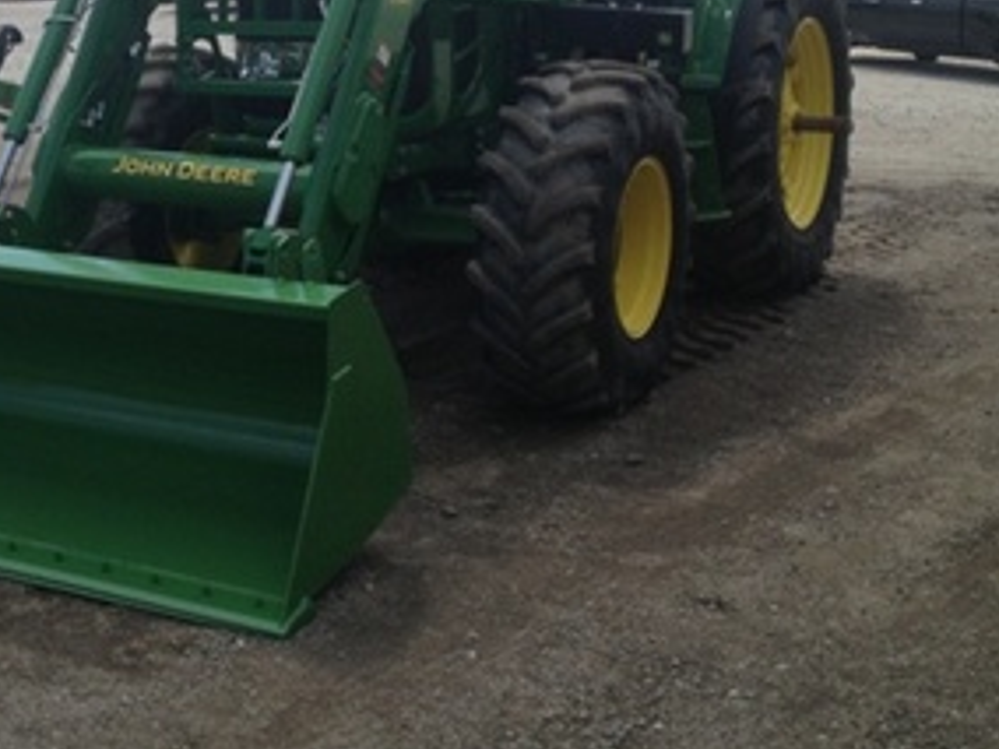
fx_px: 1934
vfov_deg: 21.6
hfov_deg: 28.6
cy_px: 134
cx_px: 271
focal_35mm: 67
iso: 50
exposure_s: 1/1534
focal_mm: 4.28
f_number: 2.4
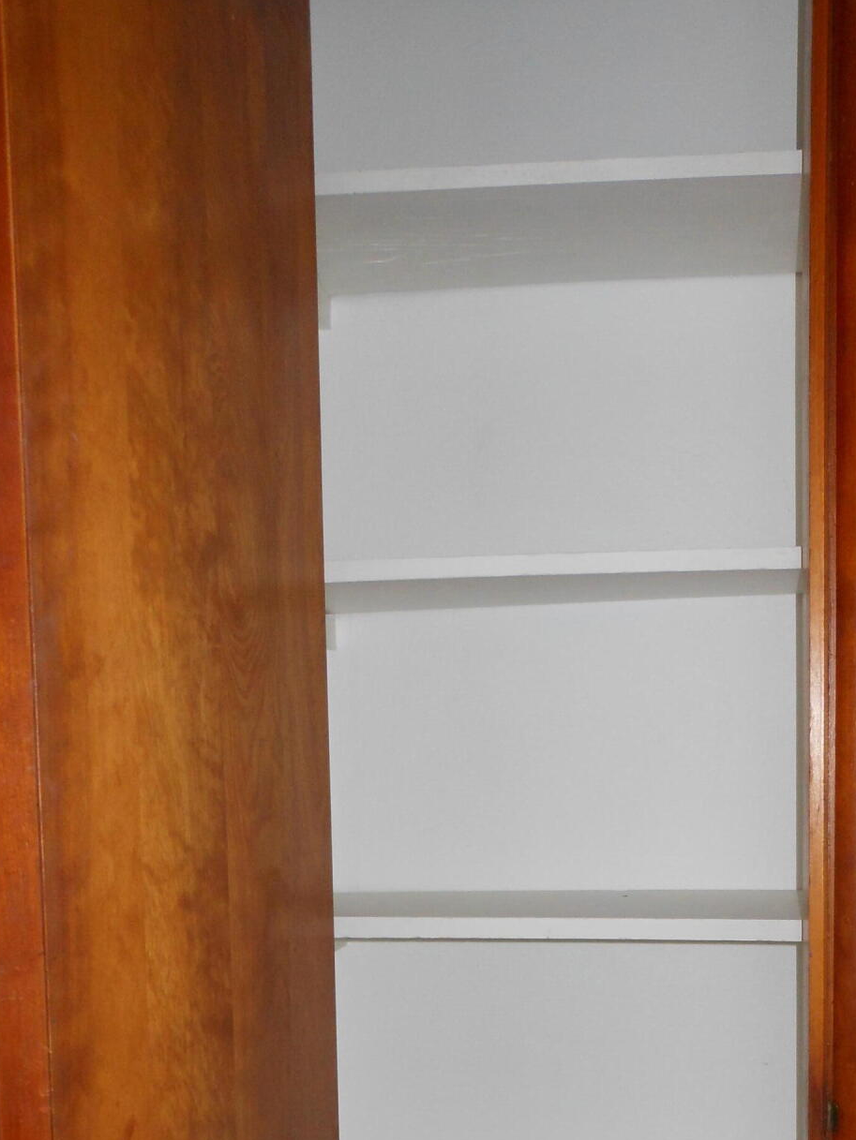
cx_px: 526
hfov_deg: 31.4
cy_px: 897
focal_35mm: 46
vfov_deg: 39.7
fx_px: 1516
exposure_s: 1/25
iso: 200
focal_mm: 5
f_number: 3.7
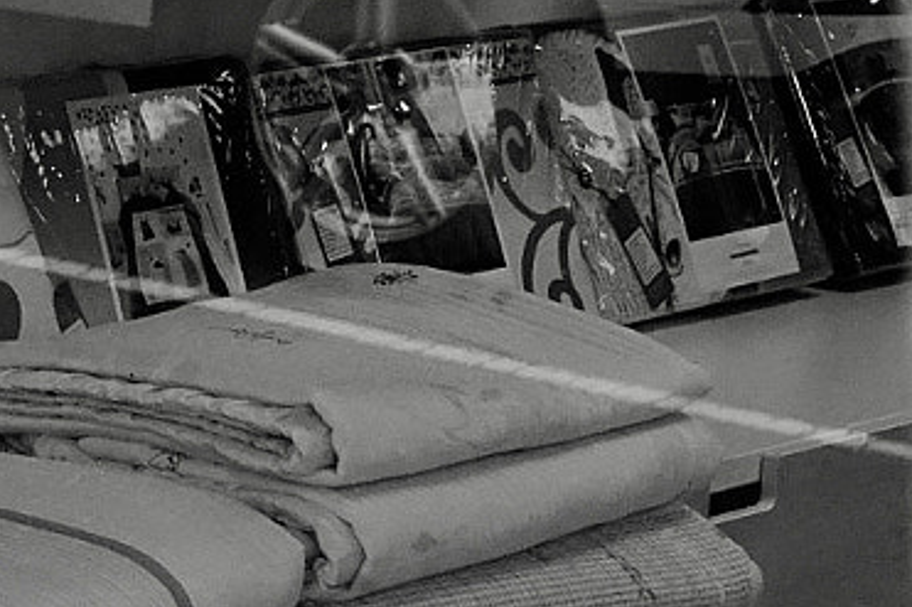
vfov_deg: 7.5
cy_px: -573
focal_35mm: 177
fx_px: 4482
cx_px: -971
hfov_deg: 10.6
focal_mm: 15.17
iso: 1000
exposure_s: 1/320
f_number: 4
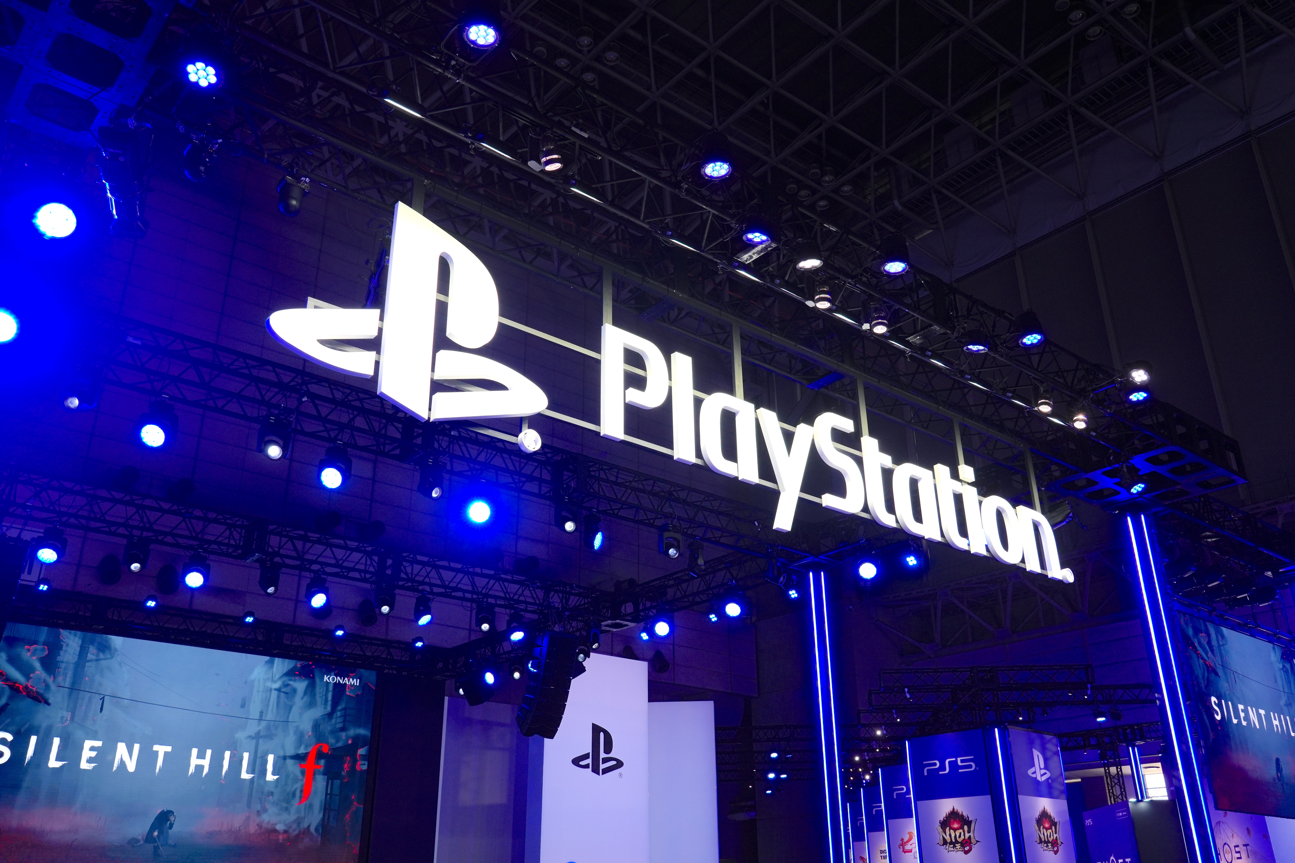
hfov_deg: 63.7
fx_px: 1043
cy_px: 432
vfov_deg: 45.0
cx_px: 648
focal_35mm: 29
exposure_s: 1/125
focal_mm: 29
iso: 400
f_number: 5.6
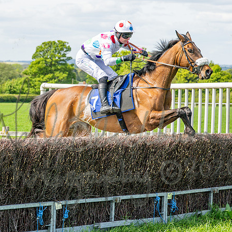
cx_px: 57
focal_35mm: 145
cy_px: 130
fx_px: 1099
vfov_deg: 12.0
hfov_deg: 12.0
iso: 400
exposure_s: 1/2500
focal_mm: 70
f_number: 4
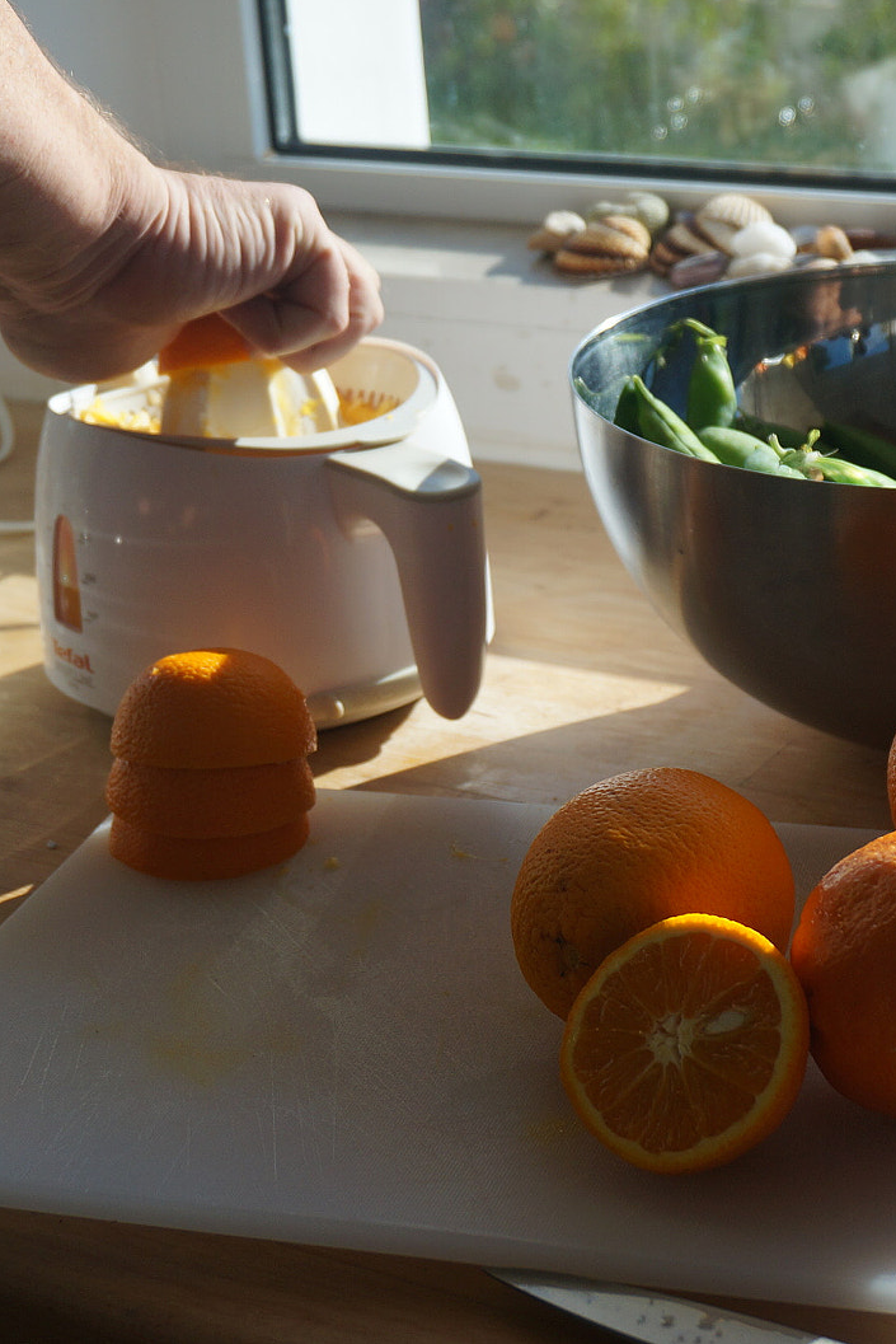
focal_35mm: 66
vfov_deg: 30.6
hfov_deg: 20.6
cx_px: 599
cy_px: 670
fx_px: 2454
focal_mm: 29
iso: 160
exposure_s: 1/160
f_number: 4.5
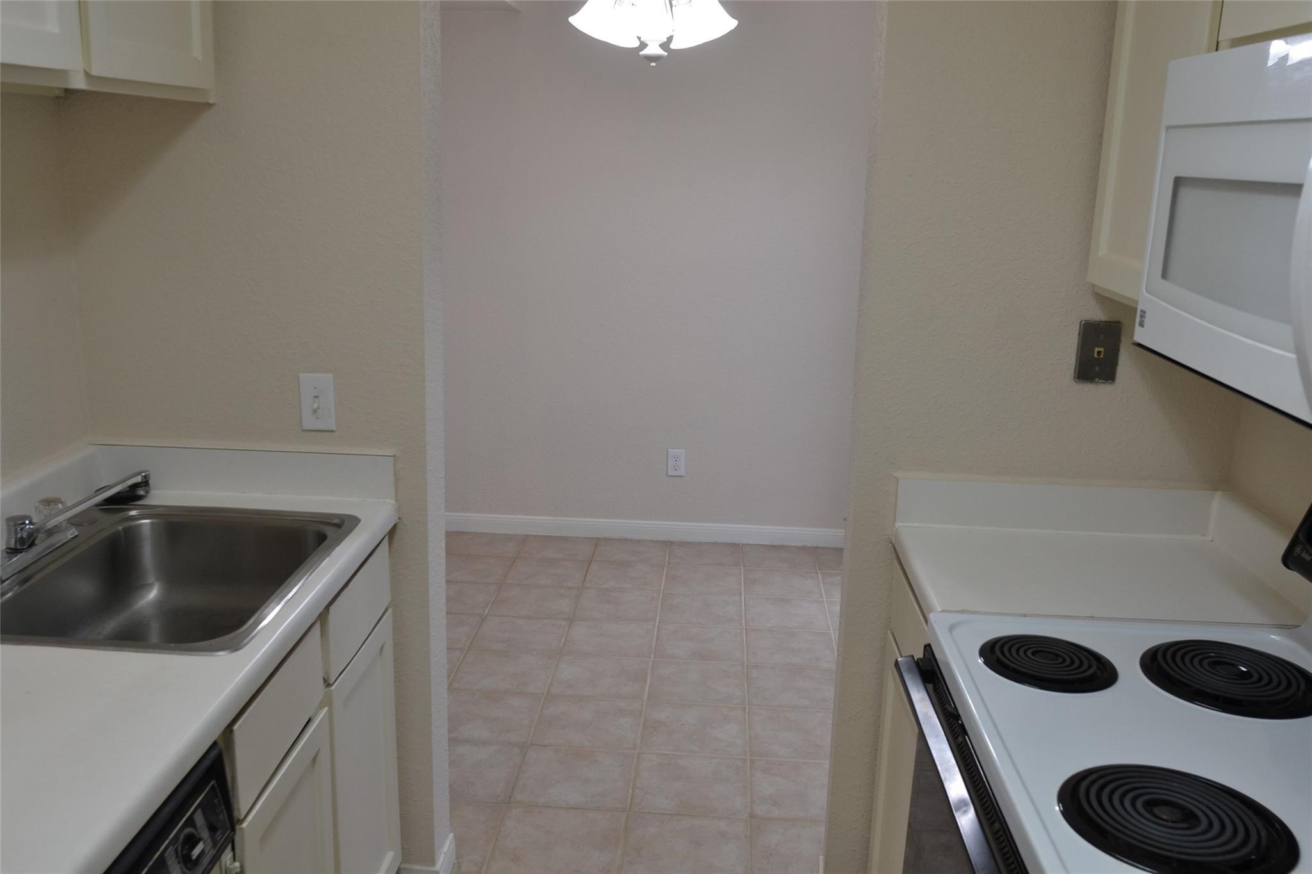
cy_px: 437
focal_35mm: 30
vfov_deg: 43.6
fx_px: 1093
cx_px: 656
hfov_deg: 61.9
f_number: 4.5
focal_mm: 20
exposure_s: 1/80
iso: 400
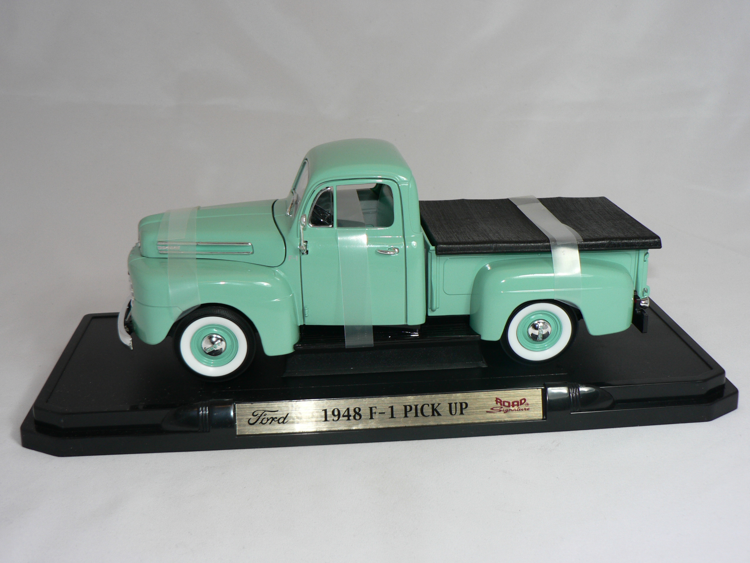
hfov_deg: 43.9
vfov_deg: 33.6
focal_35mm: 43
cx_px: 375
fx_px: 932
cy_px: 282
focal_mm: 7.1
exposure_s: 1/60
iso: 80
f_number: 2.8
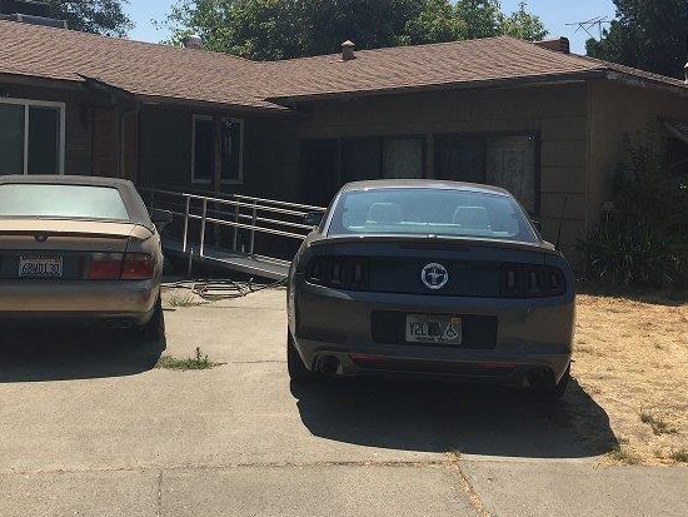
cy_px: 174
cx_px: 285
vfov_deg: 33.3
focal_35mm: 43
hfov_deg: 43.7
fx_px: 855
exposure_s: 1/2326
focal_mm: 4.15
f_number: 2.2
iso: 32
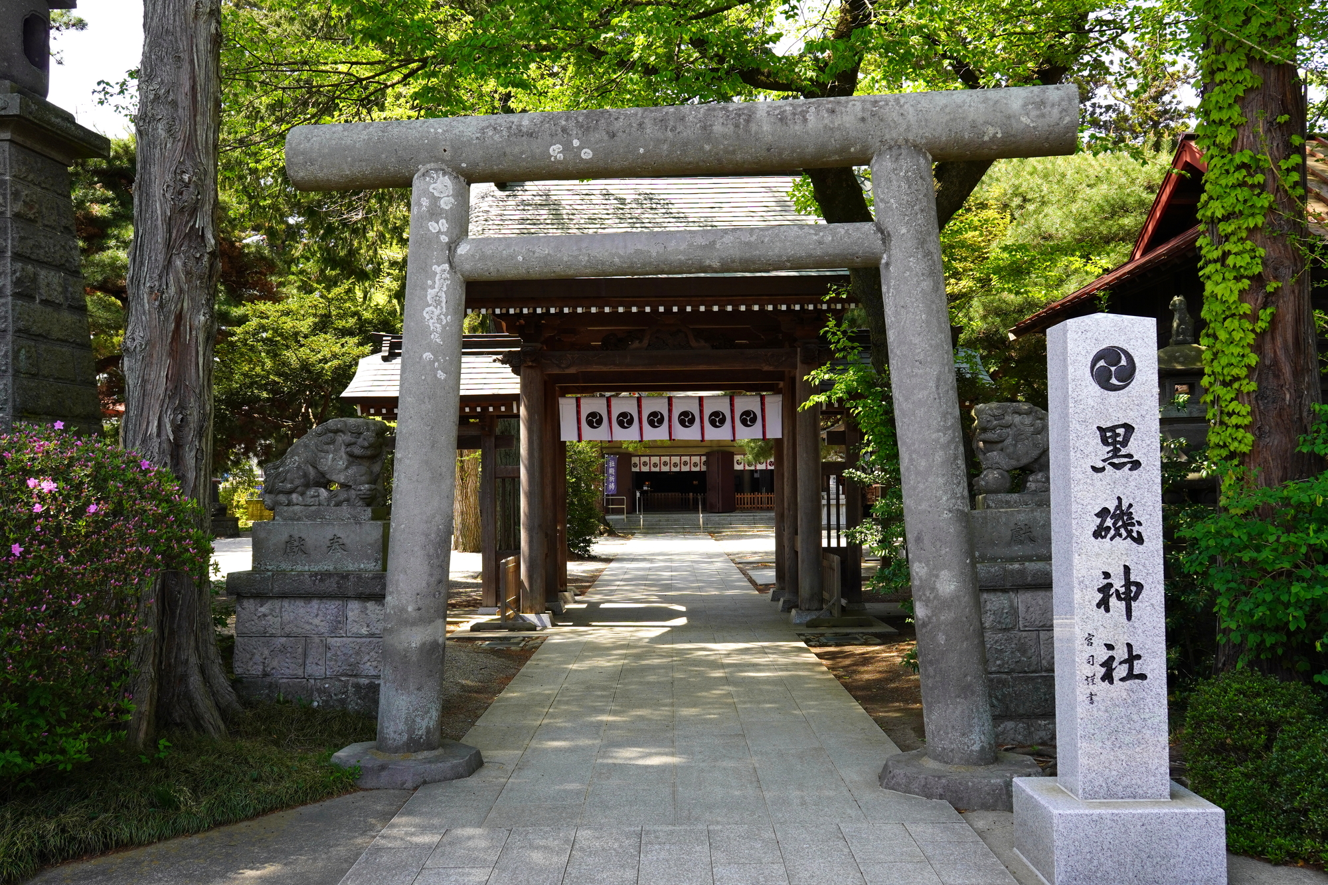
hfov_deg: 56.2
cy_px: 442
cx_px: 664
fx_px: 1245
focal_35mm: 34
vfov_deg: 39.1
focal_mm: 22.5
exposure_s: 1/200
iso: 250
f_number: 6.3
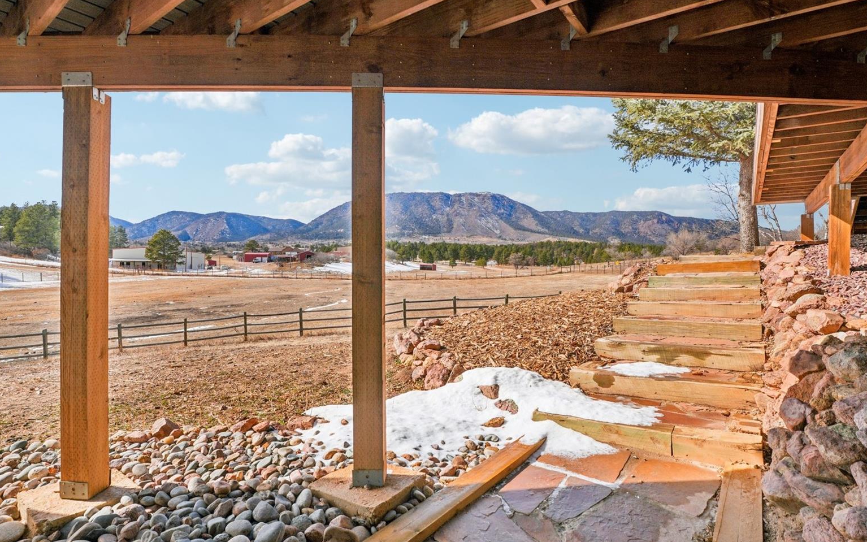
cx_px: 423
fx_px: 414
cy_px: 272
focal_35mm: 18
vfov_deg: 66.4
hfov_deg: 92.6
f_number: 8
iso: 100
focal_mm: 11
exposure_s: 1/750
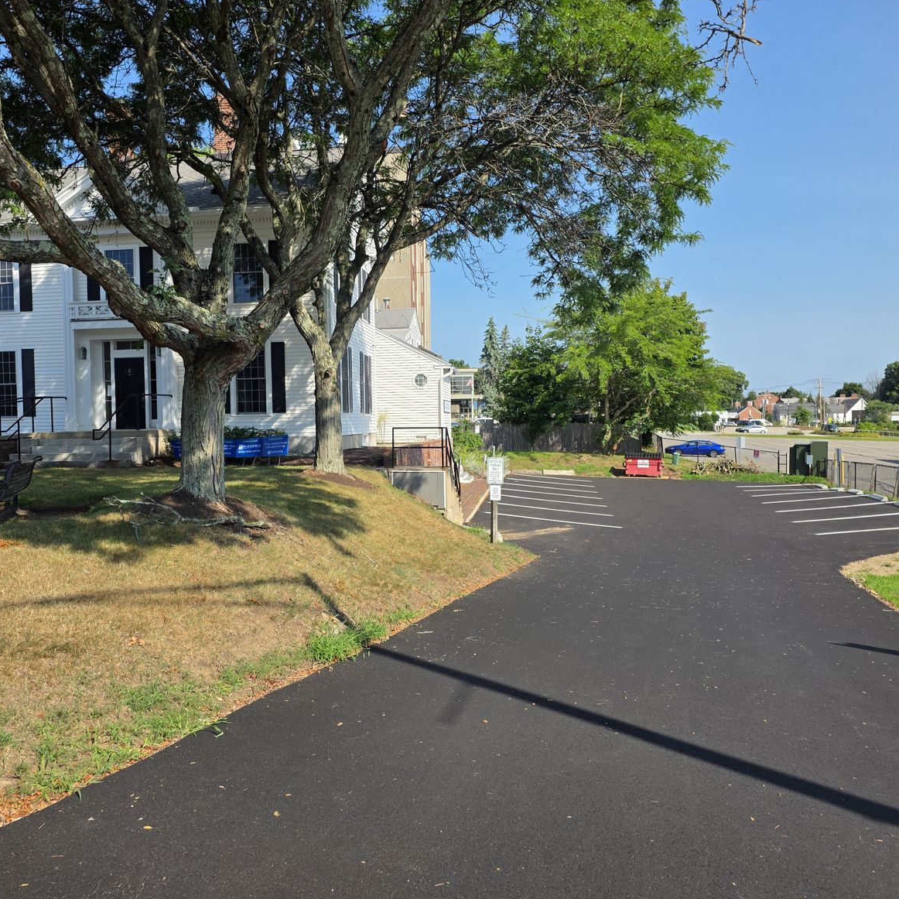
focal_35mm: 28
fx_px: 823
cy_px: 436
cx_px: 367
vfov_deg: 57.3
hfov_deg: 56.9
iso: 80
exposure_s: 1/3512
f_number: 1.7
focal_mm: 6.3
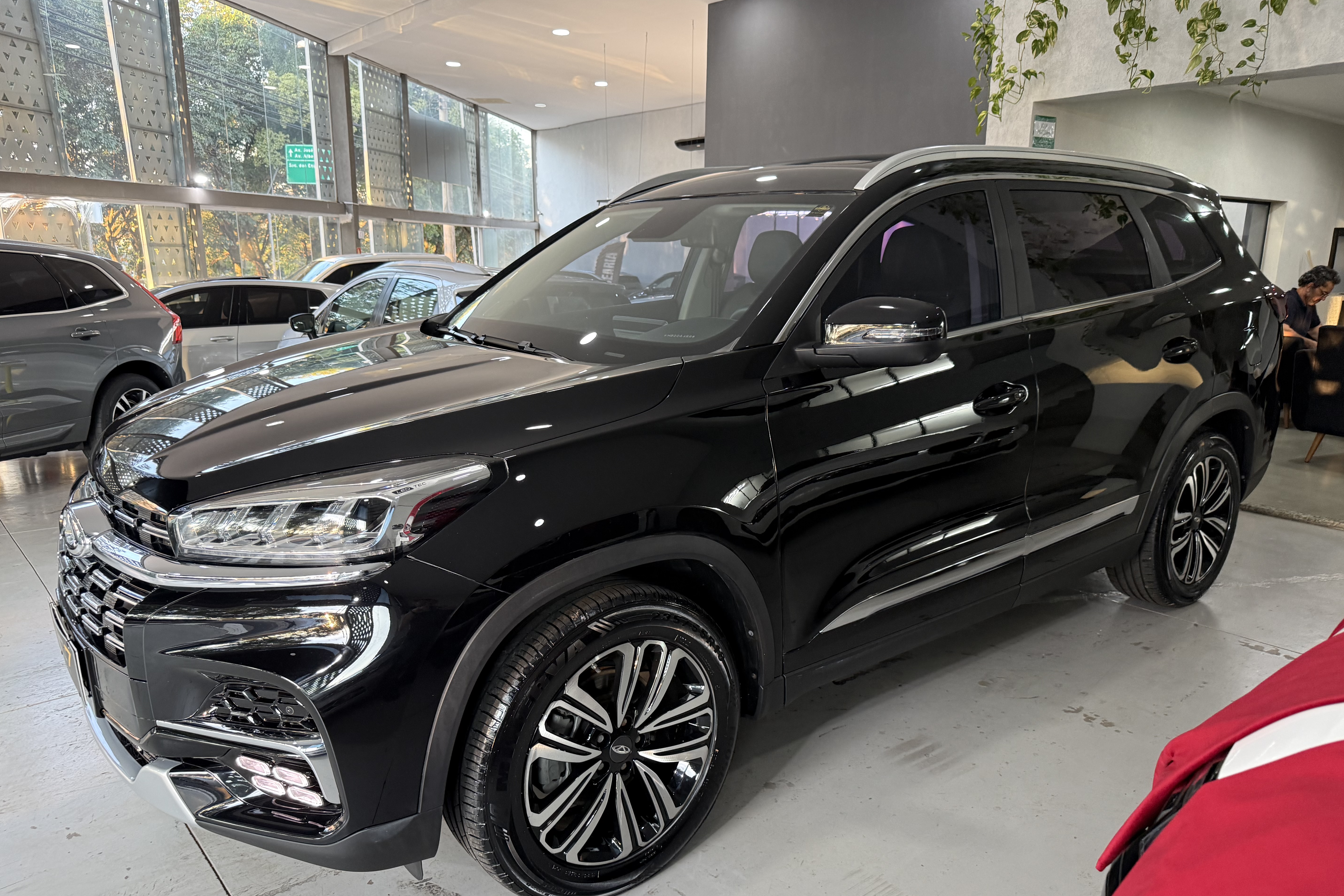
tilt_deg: -11.6
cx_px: 672
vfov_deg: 51.2
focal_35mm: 25
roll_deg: -0.5
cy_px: 491
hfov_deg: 71.5
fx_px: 933
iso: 250
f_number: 1.78
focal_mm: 6.76
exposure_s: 1/60
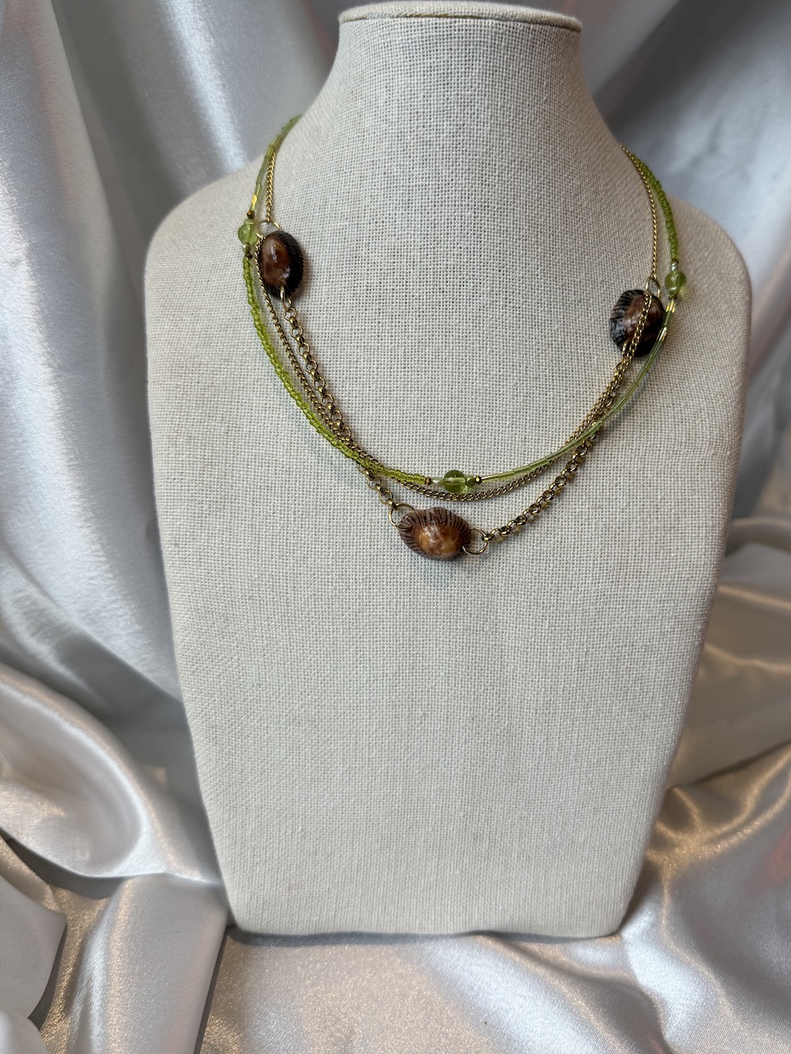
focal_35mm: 28
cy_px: 477
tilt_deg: -19.3
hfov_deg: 49.6
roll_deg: -0.9
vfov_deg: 63.3
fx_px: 853
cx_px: 460
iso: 125
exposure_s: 1/100
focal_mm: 6.76
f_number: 1.78
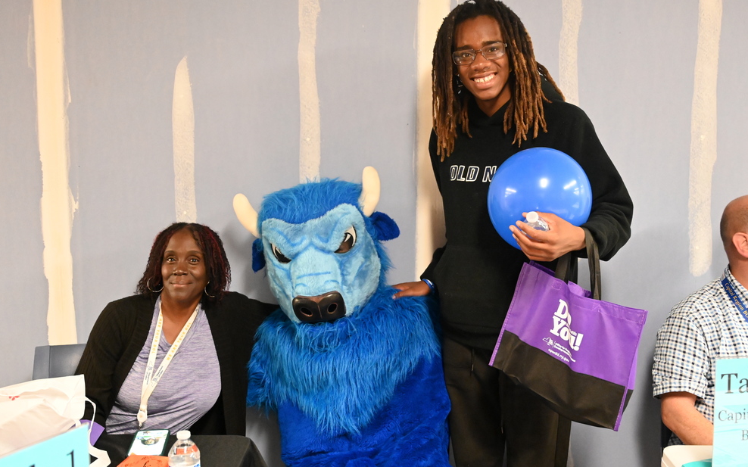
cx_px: 370
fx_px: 774
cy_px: 218
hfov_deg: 51.6
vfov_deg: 33.6
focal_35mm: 38
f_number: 4
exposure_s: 1/60
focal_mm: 36
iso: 12800
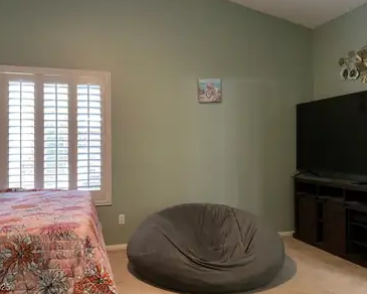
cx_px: 172
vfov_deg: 47.1
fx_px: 337
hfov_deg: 57.1
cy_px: 145
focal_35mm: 31
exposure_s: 1/40
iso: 250
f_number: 1.8
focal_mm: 3
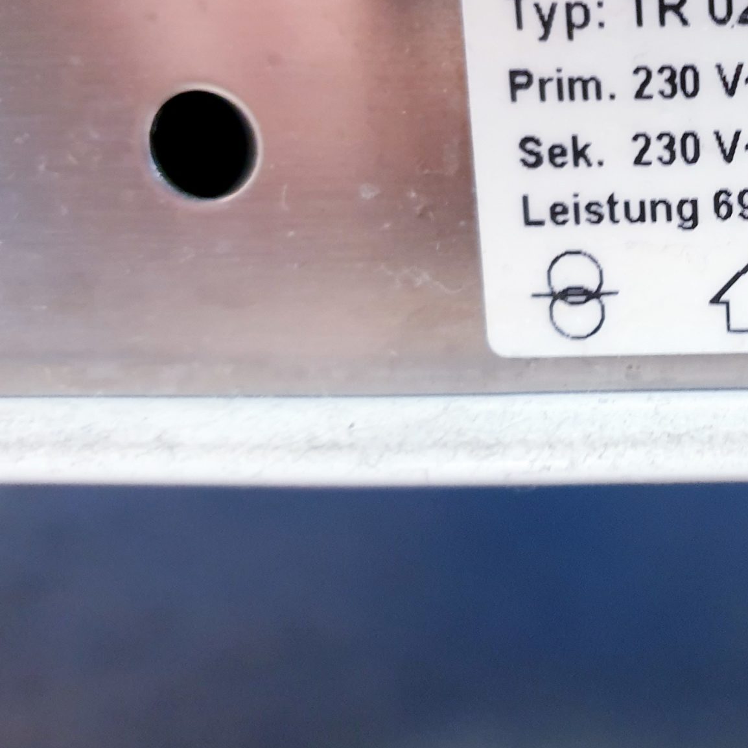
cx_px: 736
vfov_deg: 33.0
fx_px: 1247
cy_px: 223
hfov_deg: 31.1
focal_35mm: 51
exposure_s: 1/33
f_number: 1.5
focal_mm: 4.3
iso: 320
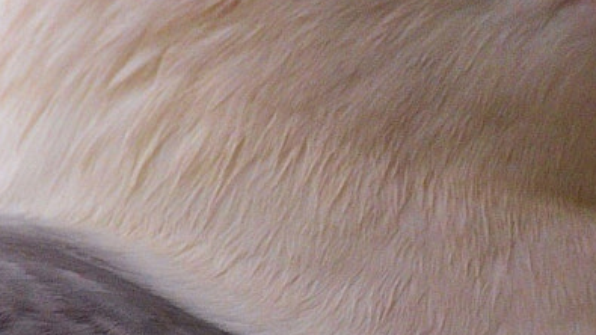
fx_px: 25123
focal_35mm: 1590
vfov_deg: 0.8
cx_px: 447
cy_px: 104
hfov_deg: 1.4
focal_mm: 250
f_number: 6.3
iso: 560
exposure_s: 1/50
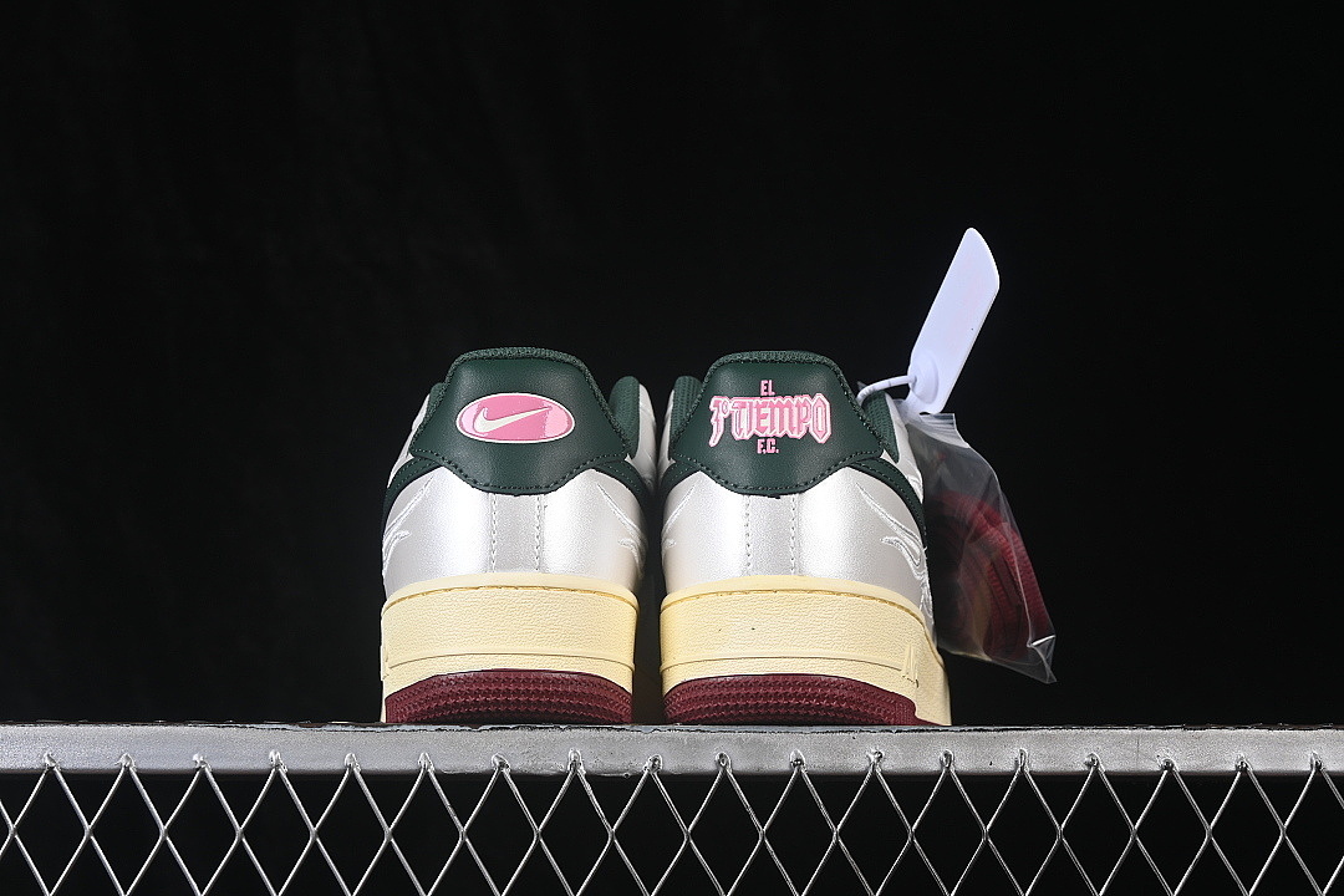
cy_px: 448
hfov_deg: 27.0
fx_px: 2800
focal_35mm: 75
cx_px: 672
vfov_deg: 18.2
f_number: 8
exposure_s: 1/80
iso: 160
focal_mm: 50
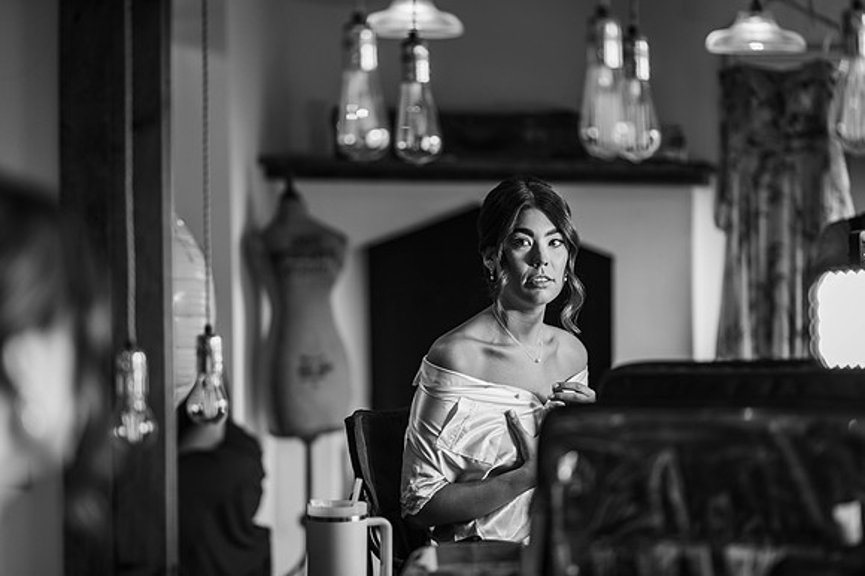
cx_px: 432
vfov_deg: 16.1
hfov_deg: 23.9
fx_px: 2041
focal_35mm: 85
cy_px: 288
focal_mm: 85
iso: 140
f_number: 1.8
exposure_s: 1/200
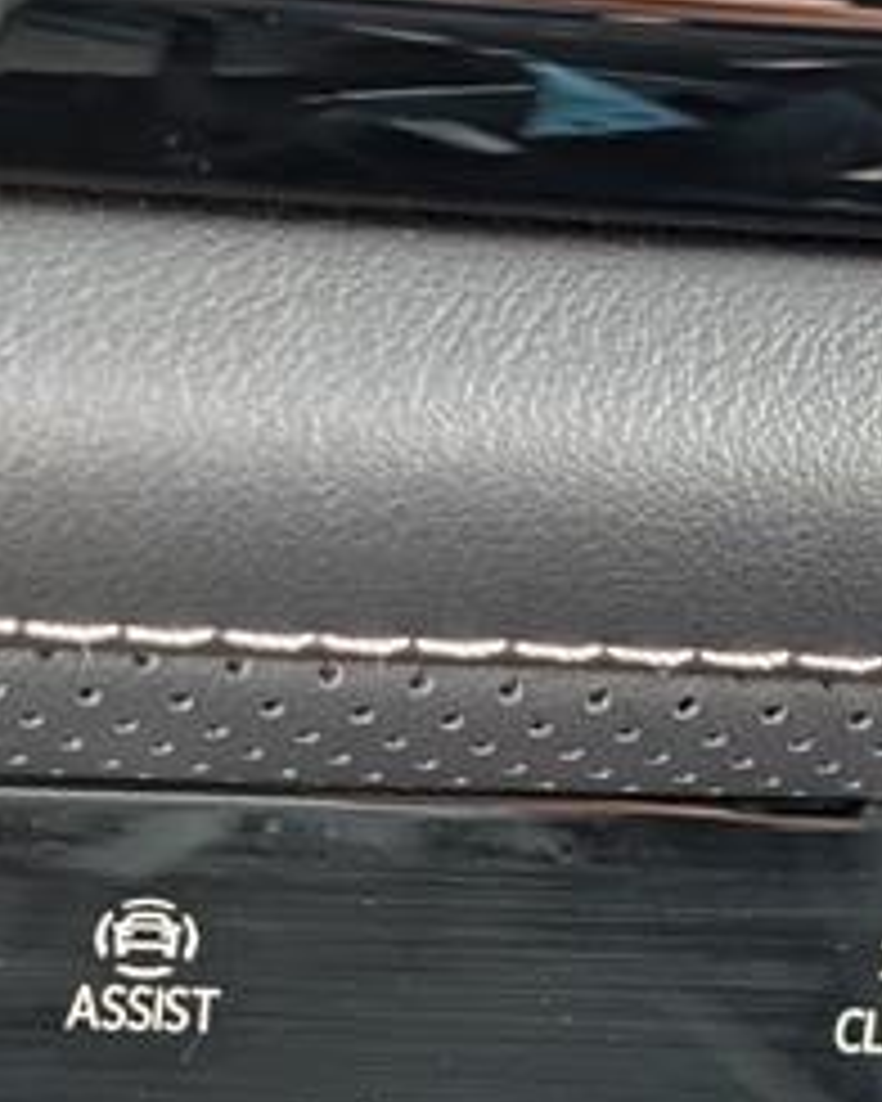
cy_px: 976
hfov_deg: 12.3
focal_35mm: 125
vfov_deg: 15.2
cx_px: 500
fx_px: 4079
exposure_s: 1/71.9
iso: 490
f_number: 1.68
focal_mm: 6.9
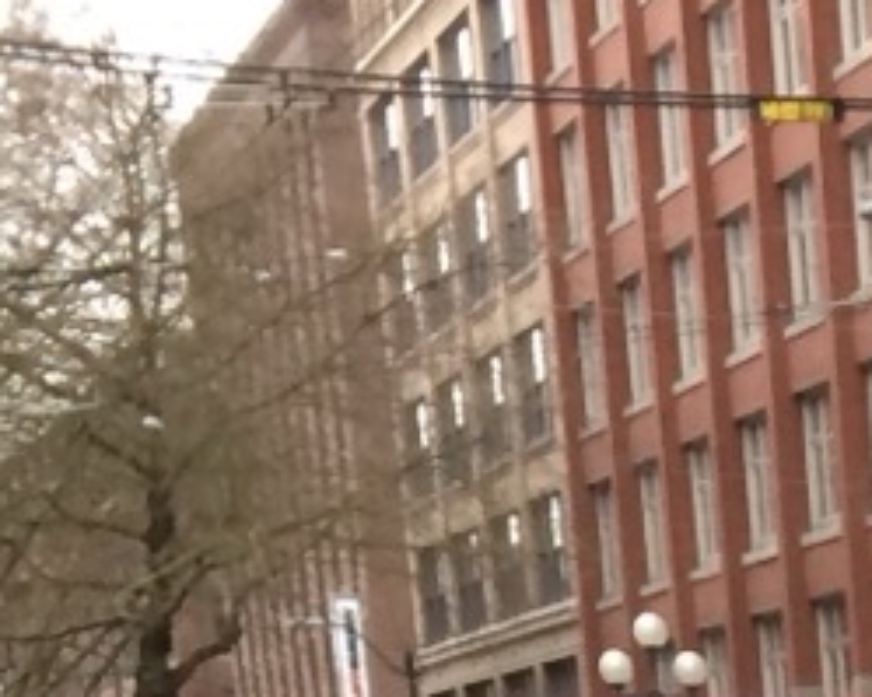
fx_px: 4850
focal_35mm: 188
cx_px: 1846
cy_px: 2767
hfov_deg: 9.5
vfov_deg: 6.6
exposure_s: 1/40
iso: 40
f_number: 2.2
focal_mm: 4.12
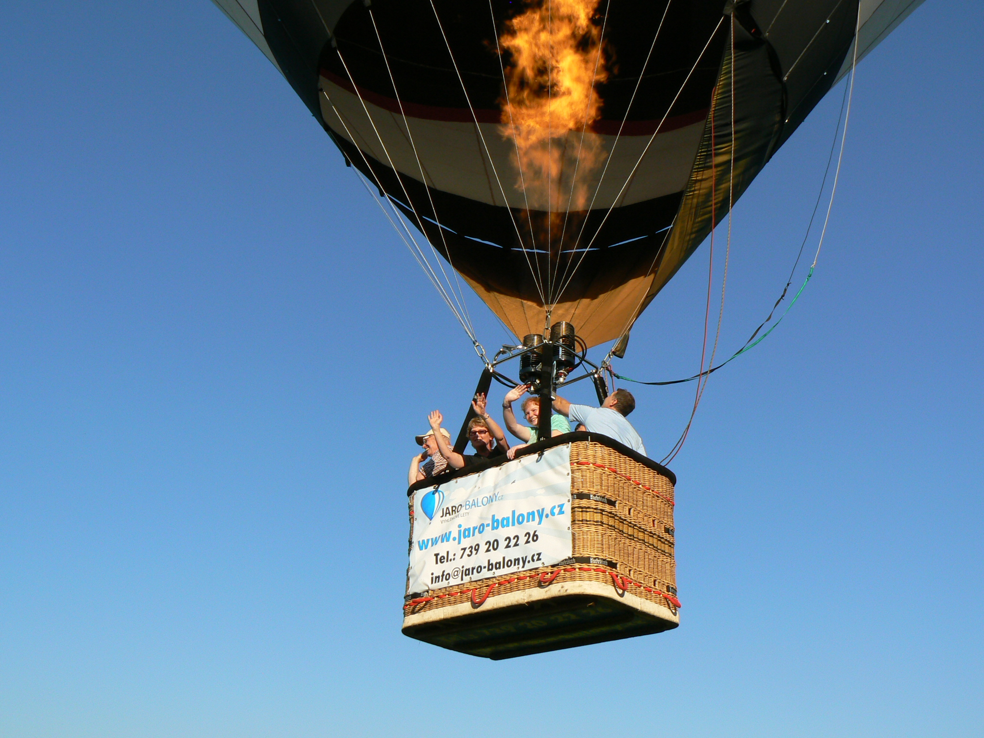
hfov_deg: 51.4
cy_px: 369
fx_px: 1023
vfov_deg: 39.7
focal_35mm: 36
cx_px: 492
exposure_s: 1/400
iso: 80
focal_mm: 6
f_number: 5.6
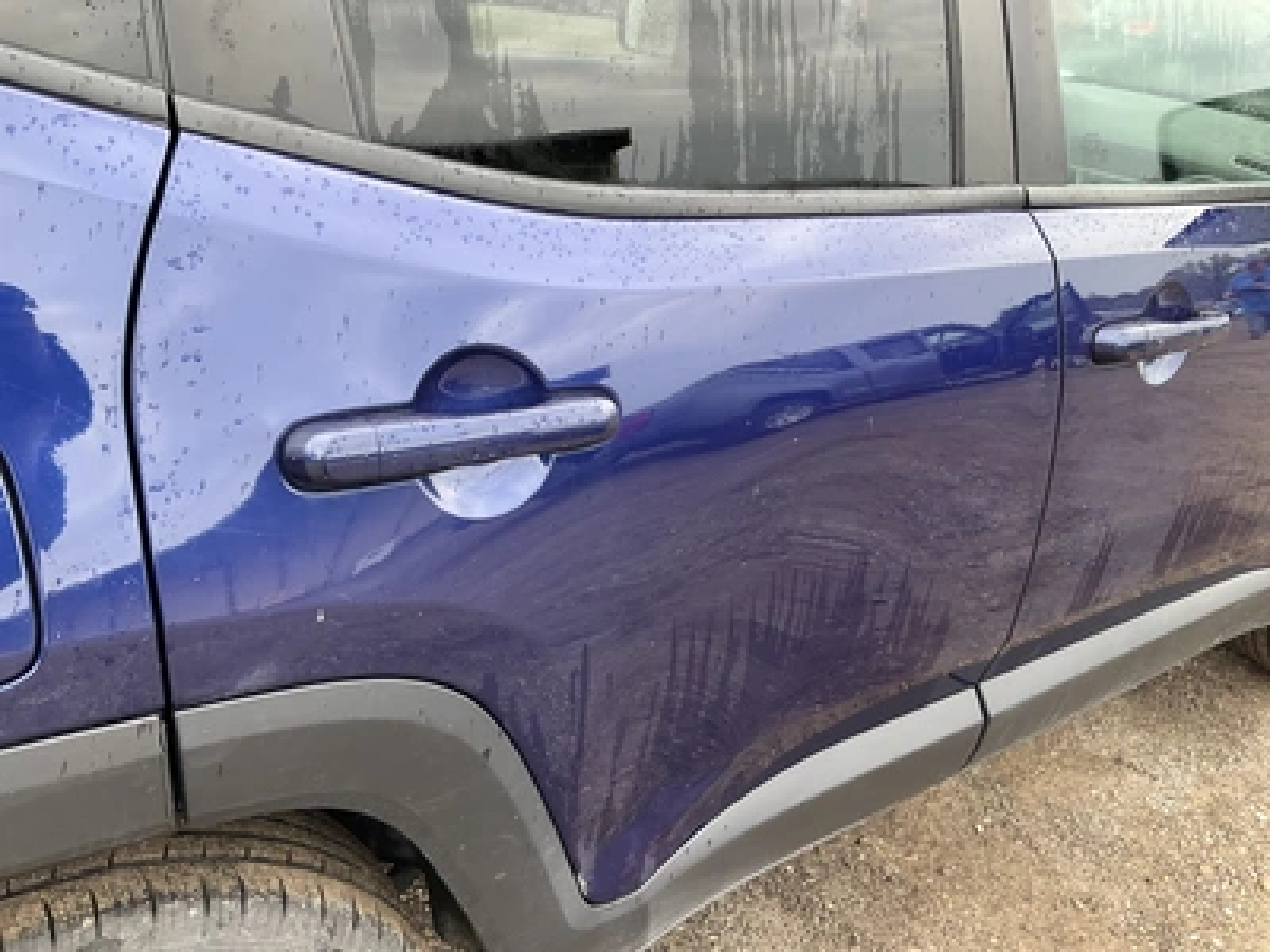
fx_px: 1064
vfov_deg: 48.2
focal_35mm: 29
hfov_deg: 61.7
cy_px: 476
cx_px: 635
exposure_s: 1/122
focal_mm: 3
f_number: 1.8
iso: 50
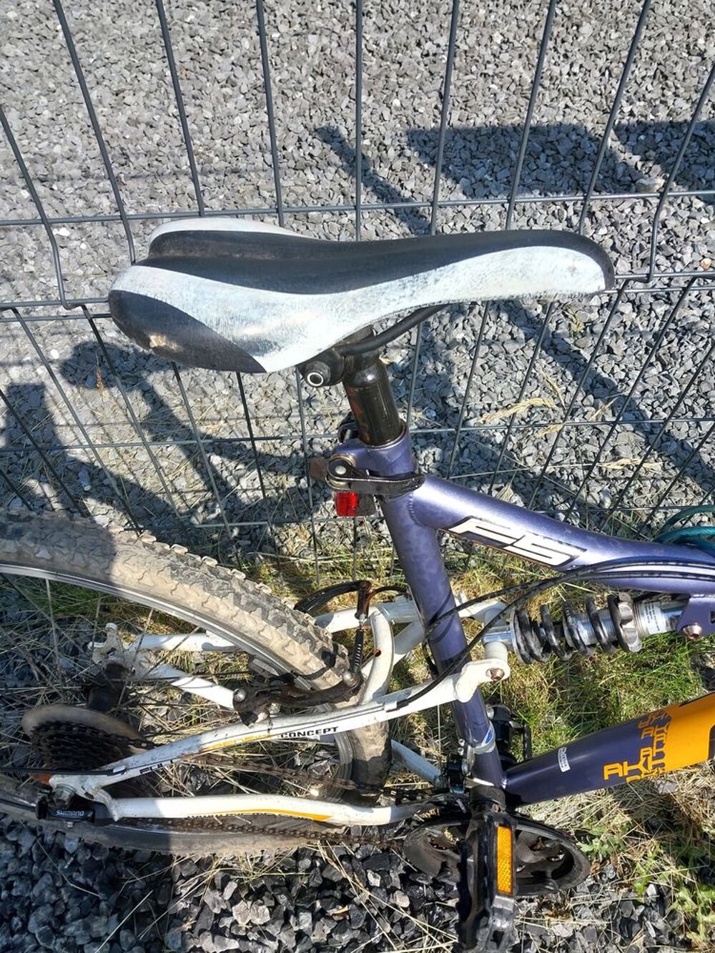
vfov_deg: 60.0
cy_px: 476
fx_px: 826
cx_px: 358
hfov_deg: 46.8
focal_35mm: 30
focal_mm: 4.6
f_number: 1.8
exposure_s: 1/507
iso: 20
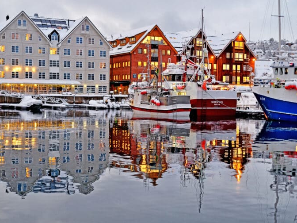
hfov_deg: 34.9
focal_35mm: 55
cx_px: 137
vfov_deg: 26.6
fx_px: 472
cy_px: 112
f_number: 2.8
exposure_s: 1/50
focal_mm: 50
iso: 400
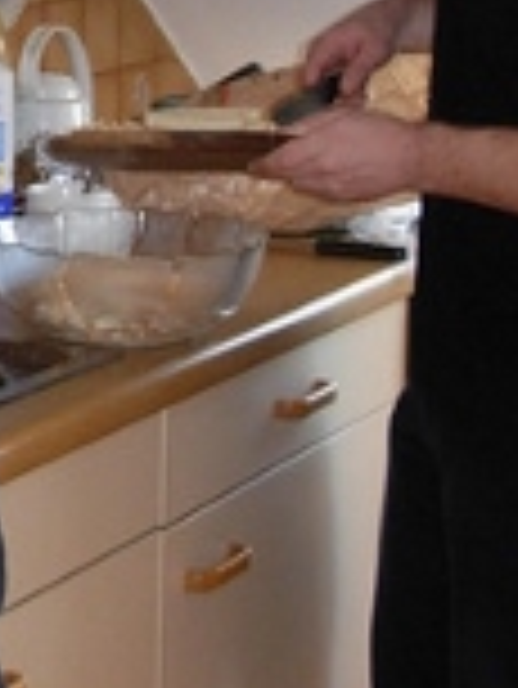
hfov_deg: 9.2
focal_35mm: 159
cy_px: -27
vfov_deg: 12.2
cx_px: -167
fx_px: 3168
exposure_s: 1/33.9
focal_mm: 6.3
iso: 118
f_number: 2.9
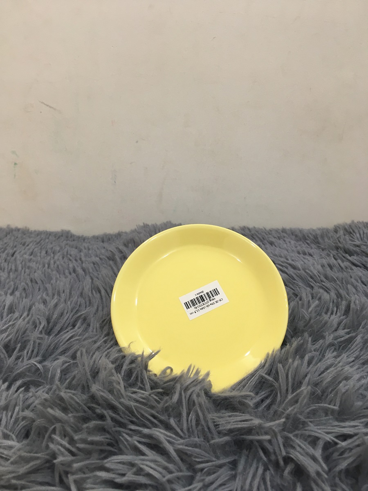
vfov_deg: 61.7
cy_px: 246
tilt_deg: -21.1
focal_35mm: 29
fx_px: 411
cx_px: 184
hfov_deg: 48.2
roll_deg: +0.1
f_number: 2.2
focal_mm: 4.15
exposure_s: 1/33
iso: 64
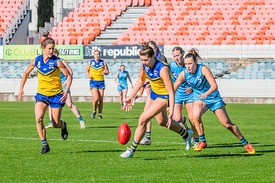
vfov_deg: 5.4
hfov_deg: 8.0
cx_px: 155
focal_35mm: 256
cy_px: 105
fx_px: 1958
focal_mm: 210
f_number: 13
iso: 800
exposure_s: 1/1250
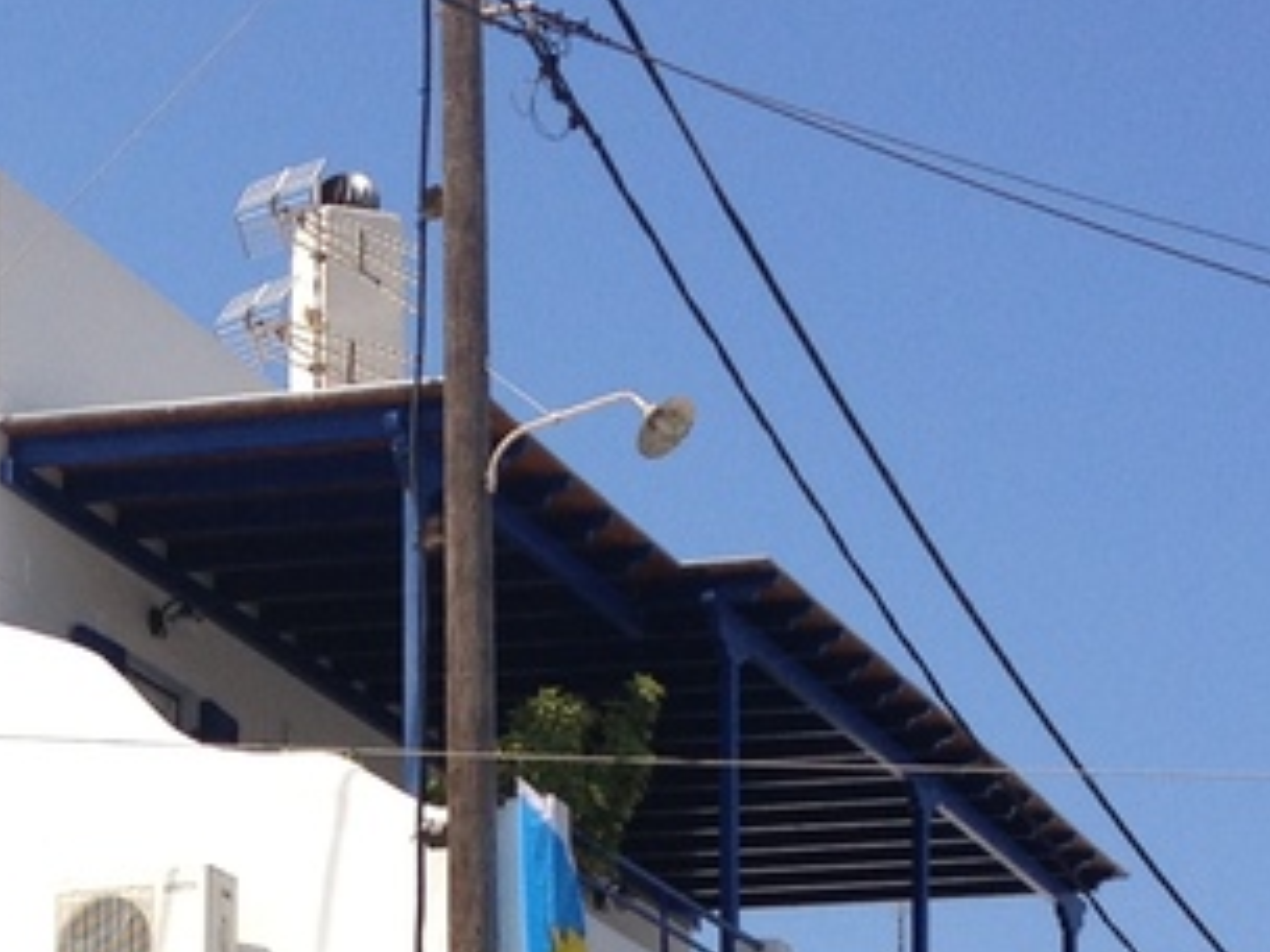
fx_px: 5063
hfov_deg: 14.2
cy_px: 1441
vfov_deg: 10.4
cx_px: 175
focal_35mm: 138
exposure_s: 1/1577
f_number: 2.4
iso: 50
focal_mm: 4.28
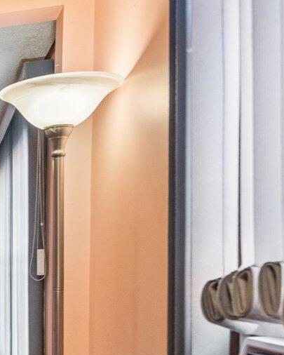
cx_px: -325
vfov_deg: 32.9
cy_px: 209
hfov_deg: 17.0
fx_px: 599
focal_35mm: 57
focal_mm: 15
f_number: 7.1
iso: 1000
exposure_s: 1/30
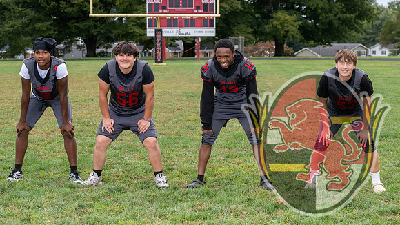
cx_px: 225
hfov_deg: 25.7
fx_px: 878
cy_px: 106
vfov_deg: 14.6
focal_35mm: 83
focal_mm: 70
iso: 80
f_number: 5.6
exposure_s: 1/160
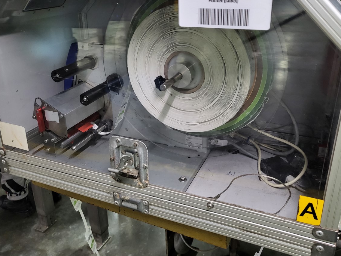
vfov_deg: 42.8
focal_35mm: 33
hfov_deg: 55.3
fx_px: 325
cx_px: 160
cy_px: 108
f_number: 1.8
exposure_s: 1/50
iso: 640
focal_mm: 4.25
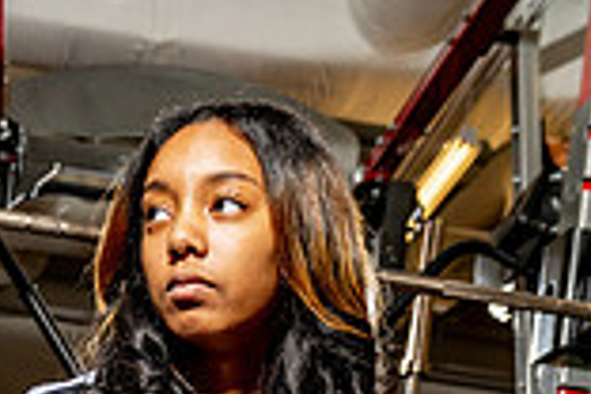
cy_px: 822
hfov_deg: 20.7
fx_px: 1609
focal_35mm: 98
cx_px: 148
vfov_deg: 12.2
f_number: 5.6
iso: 250
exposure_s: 1/250
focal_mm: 34
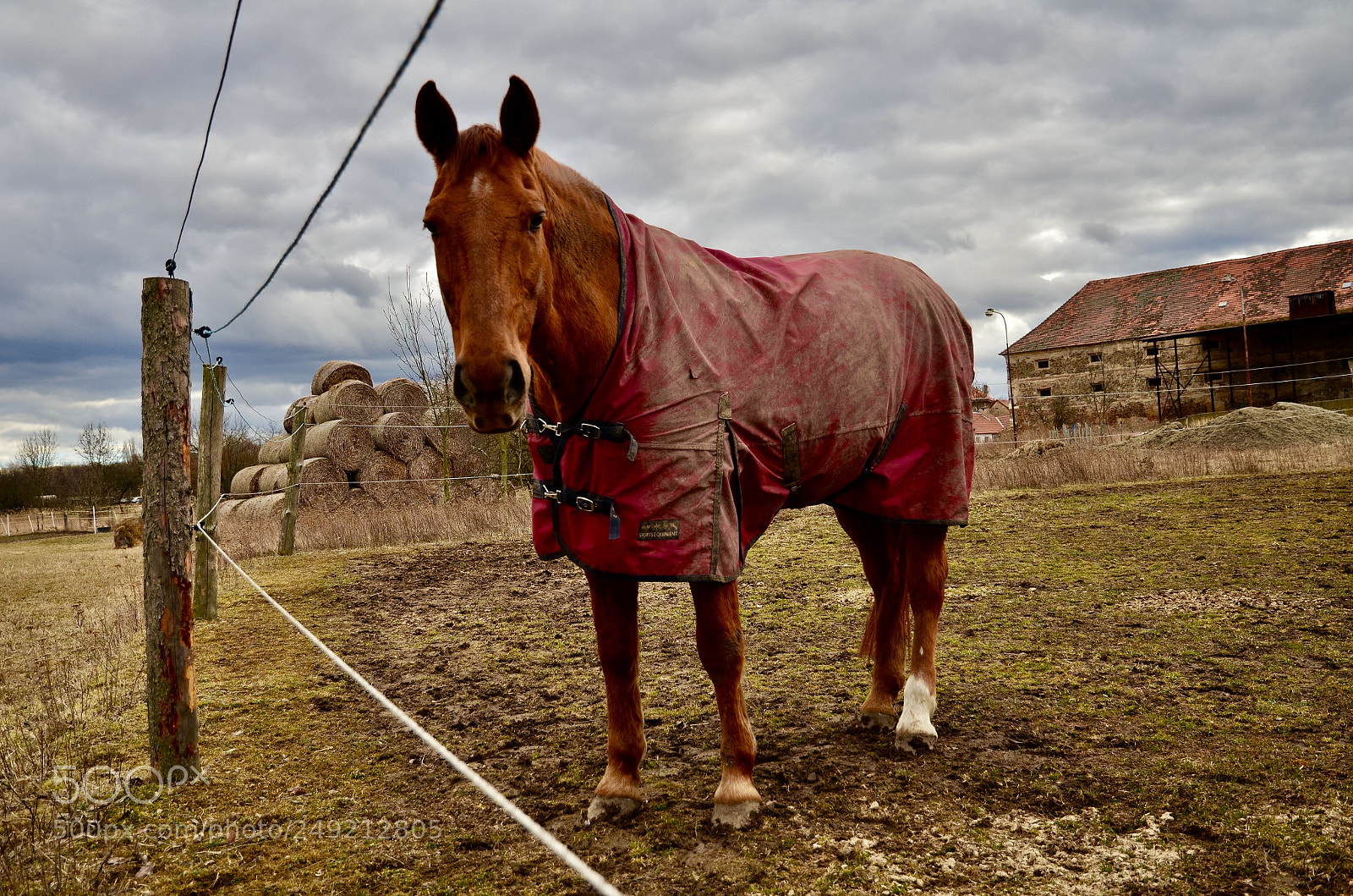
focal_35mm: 33
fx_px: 1237
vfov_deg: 39.8
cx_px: 676
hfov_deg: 57.3
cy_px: 448
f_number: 5
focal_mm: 22
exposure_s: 1/800
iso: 200
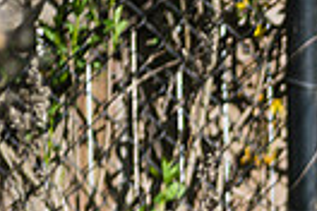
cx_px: 652
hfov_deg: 2.0
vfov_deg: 1.3
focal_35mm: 1042
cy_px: 353
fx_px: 9175
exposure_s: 1/500
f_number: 4
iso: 80
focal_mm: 200
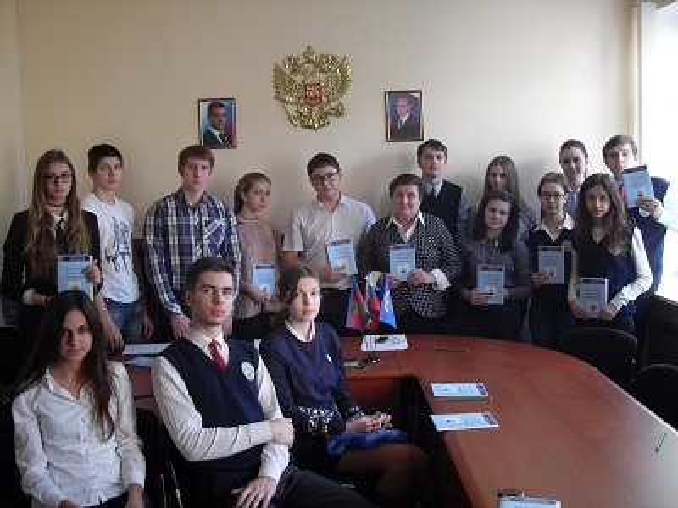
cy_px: 254
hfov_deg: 50.1
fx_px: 725
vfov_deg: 38.7
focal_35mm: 37
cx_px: 339
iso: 160
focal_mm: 6.3
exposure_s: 1/45
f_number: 2.8
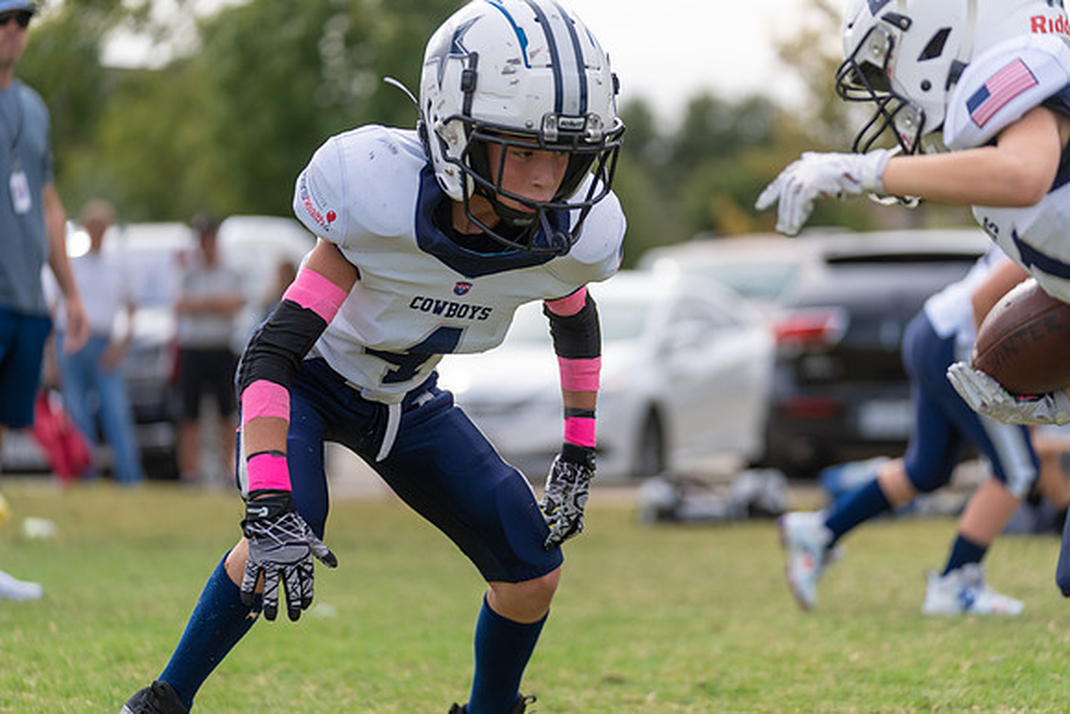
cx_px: 535
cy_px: 357
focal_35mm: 121
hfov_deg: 16.9
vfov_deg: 11.3
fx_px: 3597
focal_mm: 121
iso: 125
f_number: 2.8
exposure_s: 1/1250
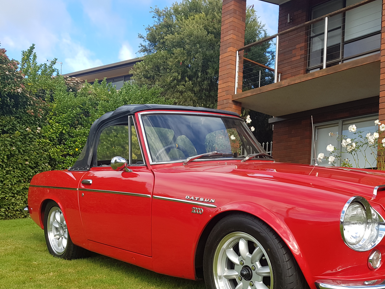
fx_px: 434
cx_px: 239
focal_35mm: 39
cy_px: 207
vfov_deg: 36.2
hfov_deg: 47.5
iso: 40
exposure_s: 1/686
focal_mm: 4.2
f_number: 1.7
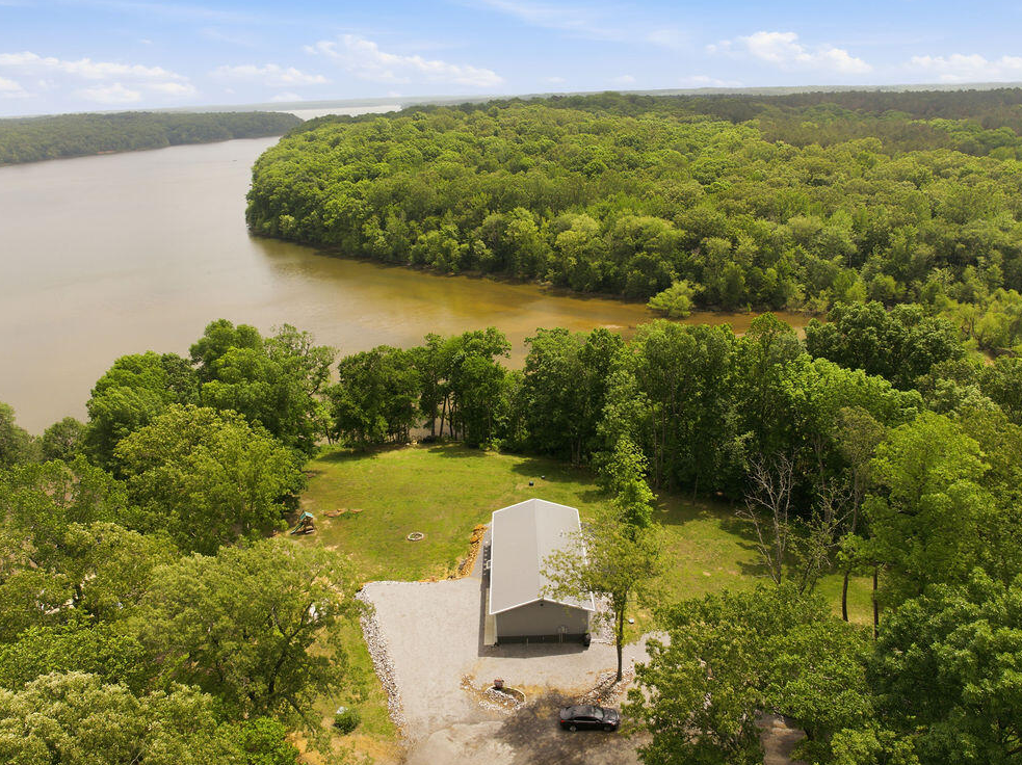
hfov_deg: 69.4
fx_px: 738
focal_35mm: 25
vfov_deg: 54.8
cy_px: 392
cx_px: 520
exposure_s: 1/2000
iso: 100
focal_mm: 12.3
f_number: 2.8
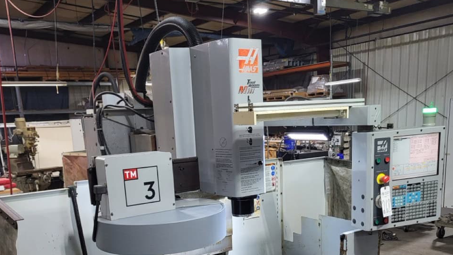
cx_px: 226
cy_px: 221
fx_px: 457
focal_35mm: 38
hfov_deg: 52.8
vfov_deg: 30.1
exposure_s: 1/60
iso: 200
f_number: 1.8
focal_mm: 5.4
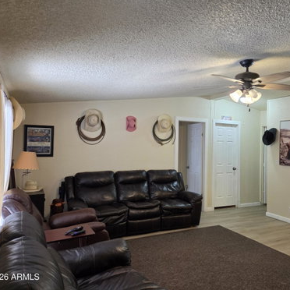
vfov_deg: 57.3
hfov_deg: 56.3
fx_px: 265
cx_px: 189
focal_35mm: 28
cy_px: 141
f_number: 1.8
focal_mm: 5.4
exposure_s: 1/120
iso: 250
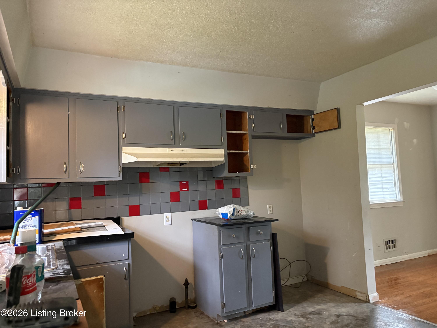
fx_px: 328
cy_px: 164
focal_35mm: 26
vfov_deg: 53.1
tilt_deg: +5.0
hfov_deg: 67.3
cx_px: 218
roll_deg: +3.0
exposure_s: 1/53
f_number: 1.6
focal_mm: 5.96
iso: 500
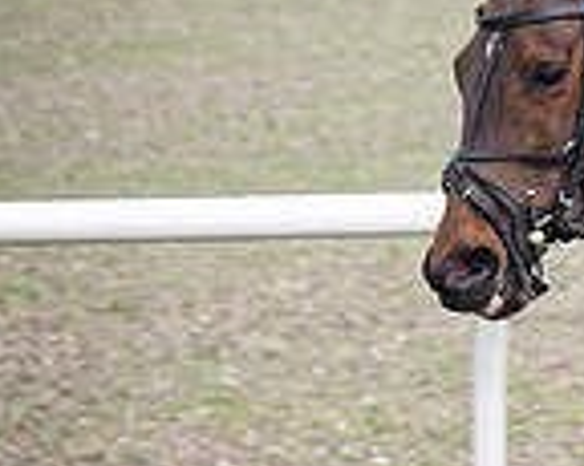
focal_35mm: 744
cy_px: 610
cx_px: 962
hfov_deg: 2.6
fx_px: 12851
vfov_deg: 2.1
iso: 200
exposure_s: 1/640
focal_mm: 82
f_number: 4
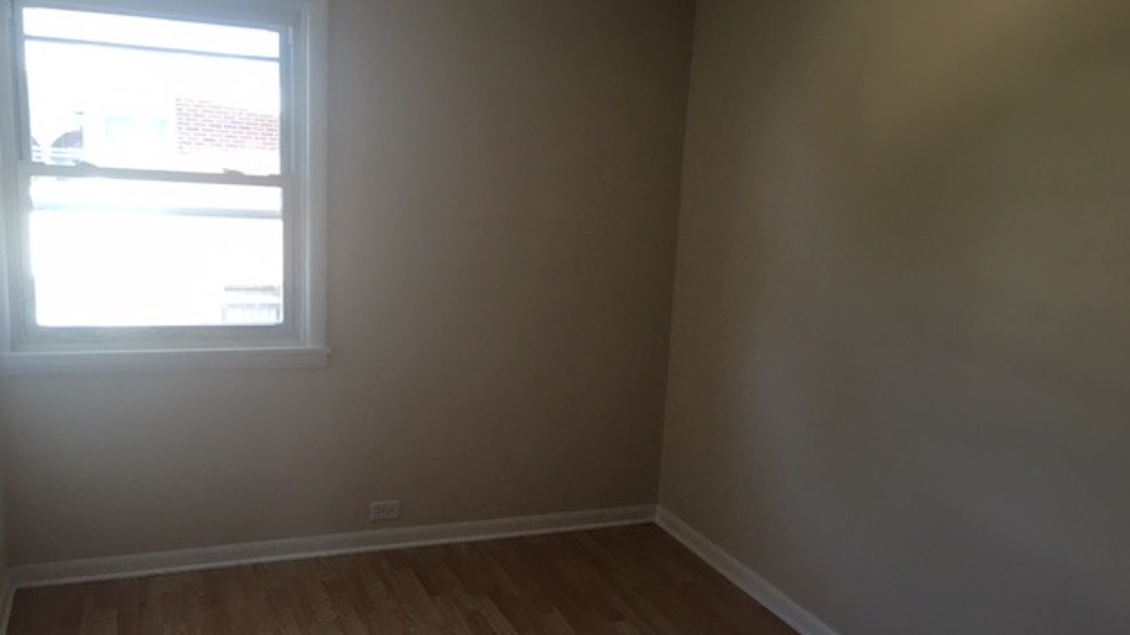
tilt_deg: -10.0
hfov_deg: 61.0
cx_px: 560
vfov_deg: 36.6
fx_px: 958
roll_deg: -3.6
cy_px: 365
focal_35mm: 32
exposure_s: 1/30
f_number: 2.2
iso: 25
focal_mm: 4.15
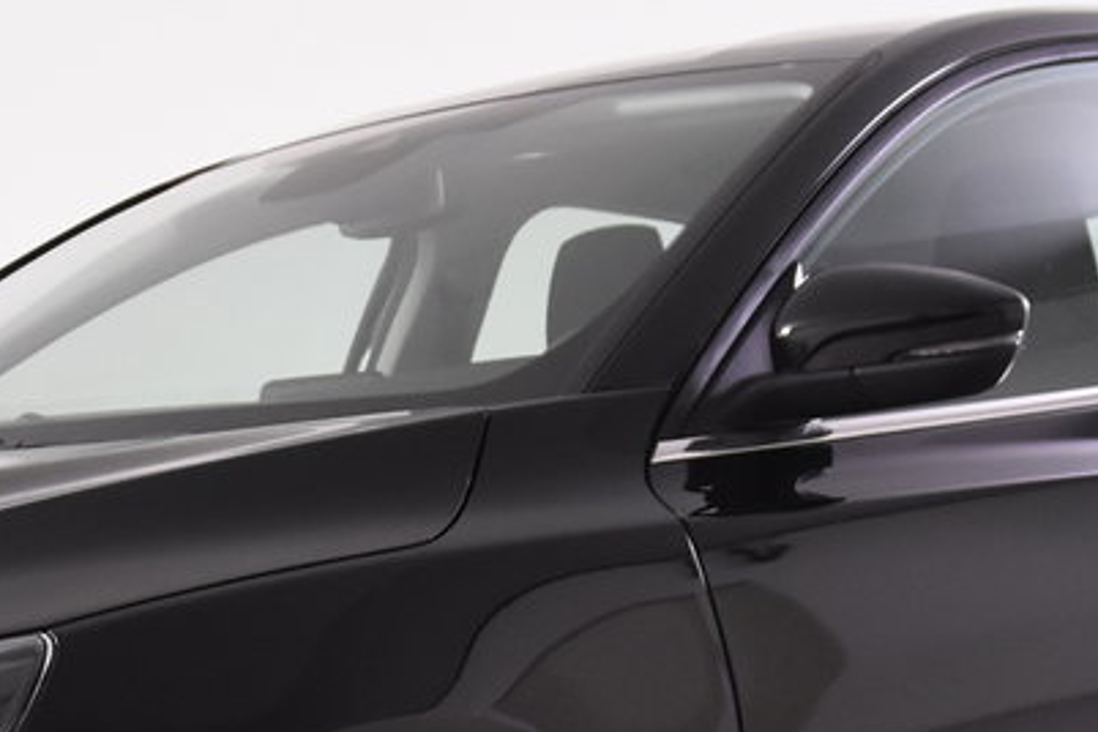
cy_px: 837
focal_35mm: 105
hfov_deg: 19.3
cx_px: 273
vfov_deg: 12.8
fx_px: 3202
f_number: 4
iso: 1600
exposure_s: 1/60
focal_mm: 22
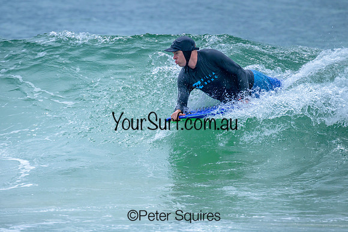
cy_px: 113
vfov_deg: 1.8
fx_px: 7420
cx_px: 158
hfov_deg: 2.7
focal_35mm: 767
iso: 640
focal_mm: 560
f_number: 8
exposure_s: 1/2000
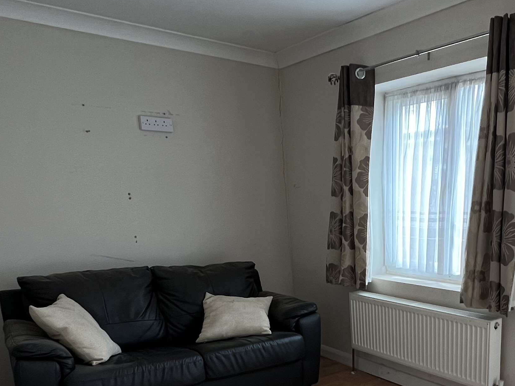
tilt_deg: -16.5
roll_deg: +0.5
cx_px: 386
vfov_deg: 40.7
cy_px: 350
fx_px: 476
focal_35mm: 32
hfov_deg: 54.2
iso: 200
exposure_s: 1/100
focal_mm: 1.57
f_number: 1.8
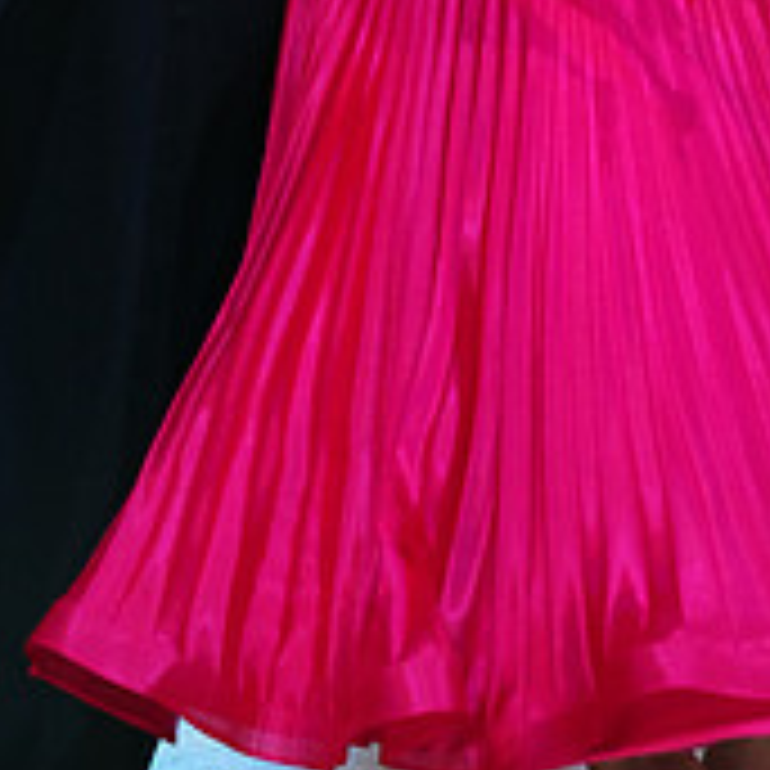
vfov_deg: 7.8
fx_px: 5587
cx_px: 579
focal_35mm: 222
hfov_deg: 7.9
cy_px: -333
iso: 2500
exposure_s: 1/400
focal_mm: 77
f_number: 4
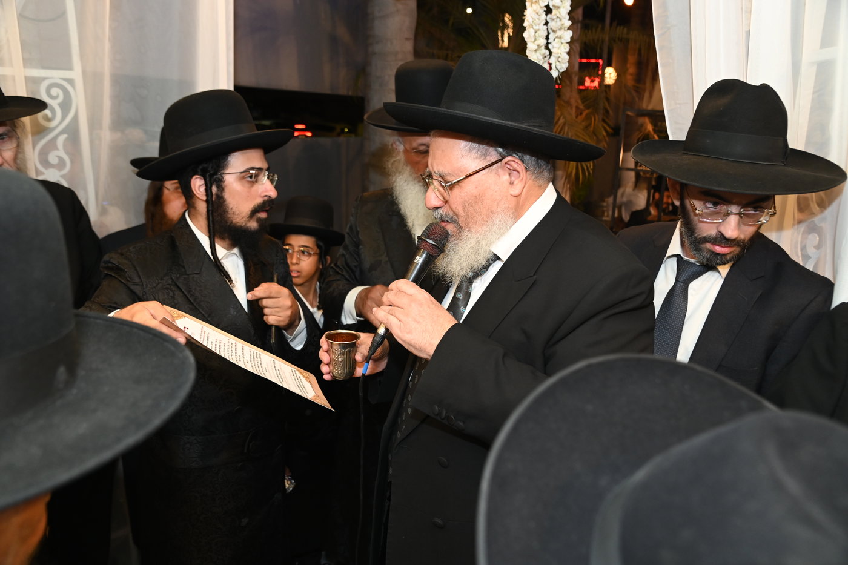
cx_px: 424
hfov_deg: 61.9
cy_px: 282
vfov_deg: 43.6
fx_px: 707
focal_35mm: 30
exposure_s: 1/200
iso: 2000
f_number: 5.6
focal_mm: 30
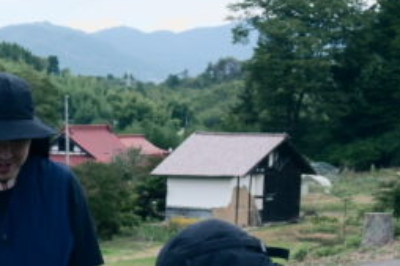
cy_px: 501
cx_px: 19
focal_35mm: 130
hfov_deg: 15.5
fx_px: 1444
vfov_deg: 9.9
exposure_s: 1/320
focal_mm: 21.5
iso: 1600
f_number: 13
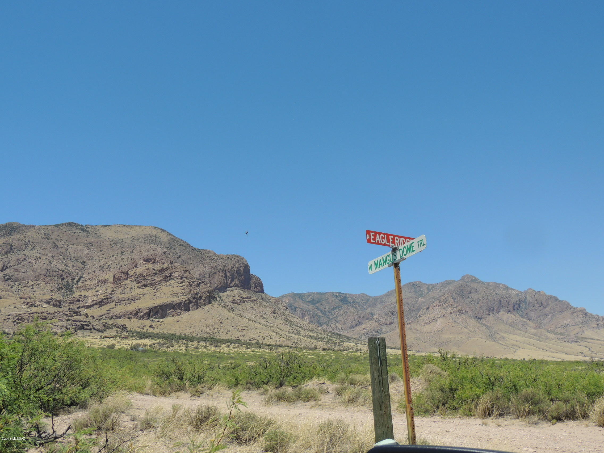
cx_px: 302
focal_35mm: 33
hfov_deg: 55.4
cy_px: 226
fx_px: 576
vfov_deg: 42.9
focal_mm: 5.8
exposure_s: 1/1250
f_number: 3.2
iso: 100
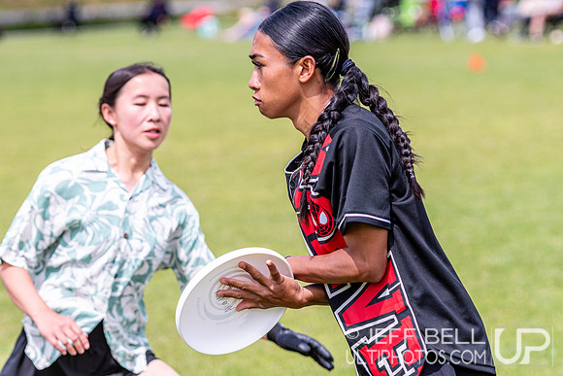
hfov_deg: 11.7
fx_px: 2737
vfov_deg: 7.9
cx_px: 296
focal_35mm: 175
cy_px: 196
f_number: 3.2
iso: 110
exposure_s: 1/1250
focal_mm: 110
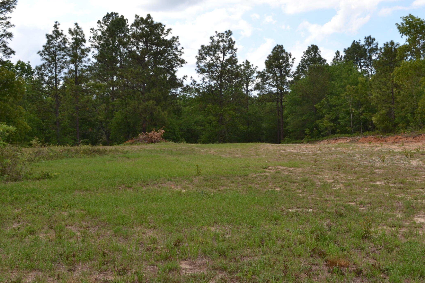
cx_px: 272
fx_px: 614
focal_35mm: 52
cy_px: 111
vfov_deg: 25.9
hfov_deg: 37.9
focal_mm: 24
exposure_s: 1/200
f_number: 7.1
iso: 100
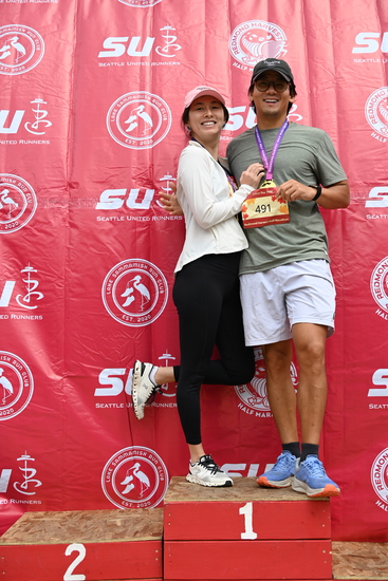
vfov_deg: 39.6
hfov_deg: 27.0
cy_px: 290
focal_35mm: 50
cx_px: 194
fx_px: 808
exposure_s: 1/250
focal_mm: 50
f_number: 5.6
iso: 125
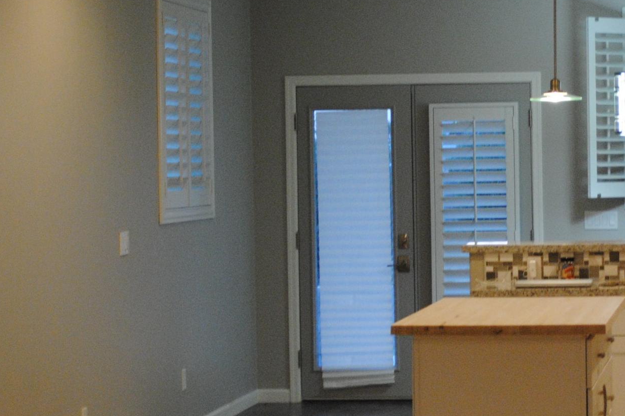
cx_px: 504
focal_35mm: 127
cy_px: 176
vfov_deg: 10.8
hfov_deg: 16.0
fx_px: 2208
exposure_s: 1/30
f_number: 5
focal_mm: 35
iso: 800
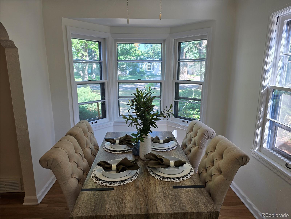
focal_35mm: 23
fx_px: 193
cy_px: 110
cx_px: 146
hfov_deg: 73.9
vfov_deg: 58.9
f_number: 1.7
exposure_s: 1/120
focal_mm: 6.3
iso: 32
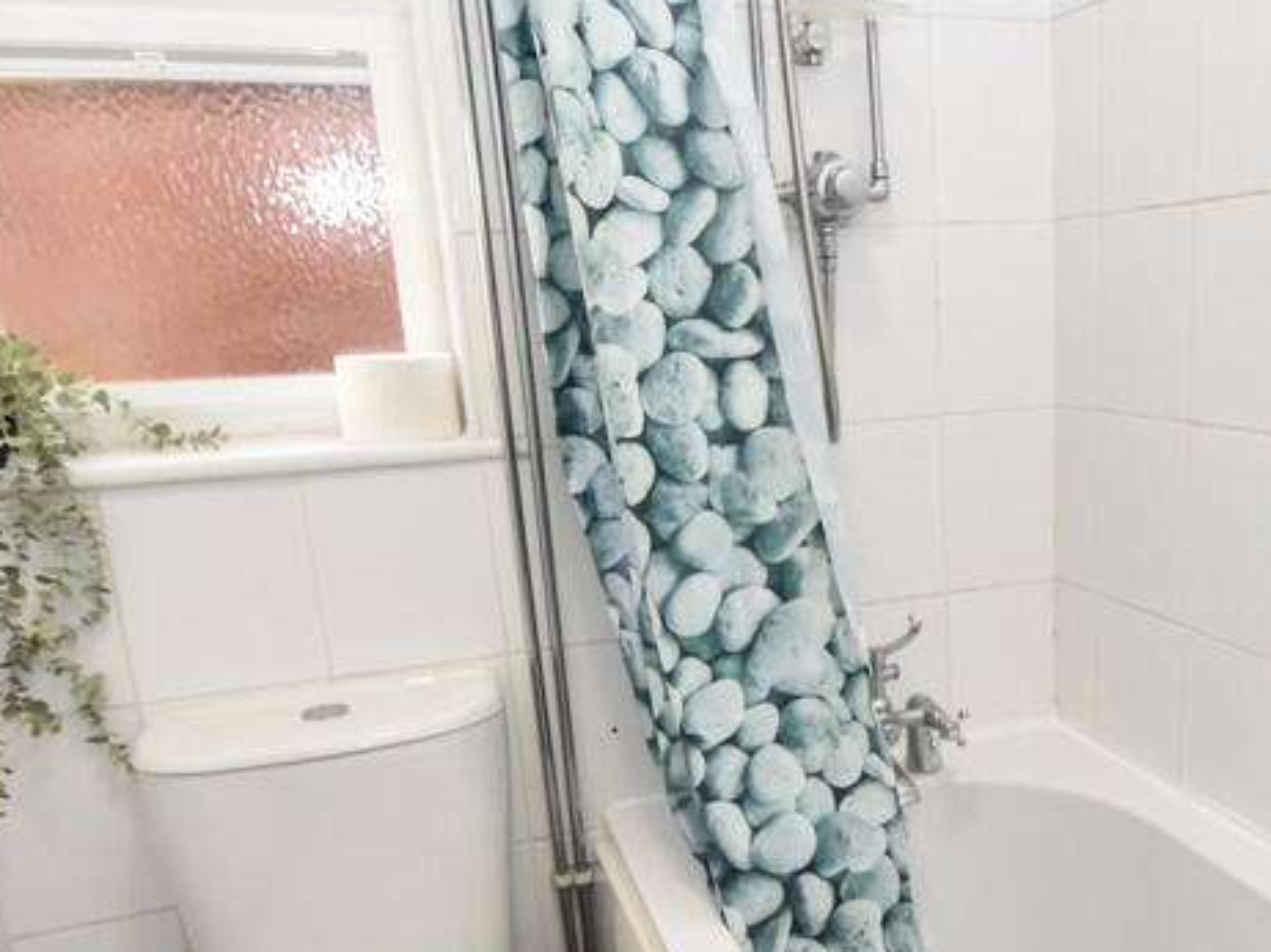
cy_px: 607
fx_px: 1174
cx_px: 905
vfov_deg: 43.7
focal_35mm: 32
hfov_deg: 54.9
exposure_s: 1/100
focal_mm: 10
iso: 800
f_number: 5
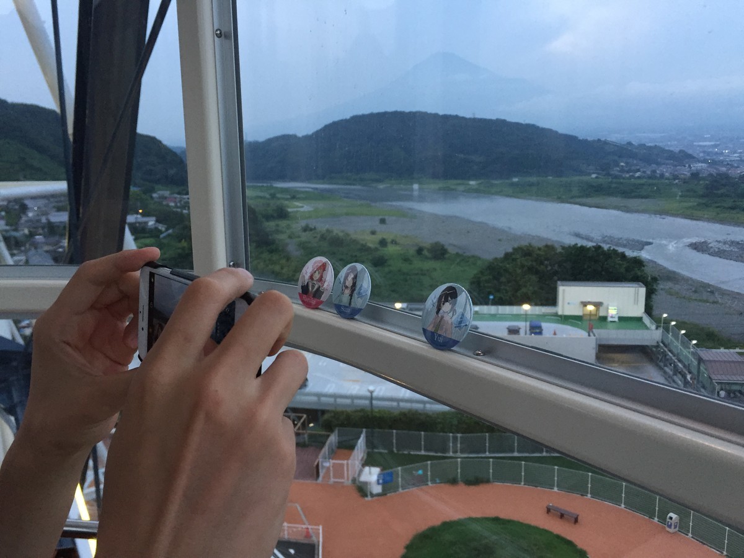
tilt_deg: -11.5
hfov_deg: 61.7
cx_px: 372
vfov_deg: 48.2
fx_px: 623
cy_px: 279
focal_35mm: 29
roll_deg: -0.4
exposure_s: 1/30
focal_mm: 4.15
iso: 100
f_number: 2.2
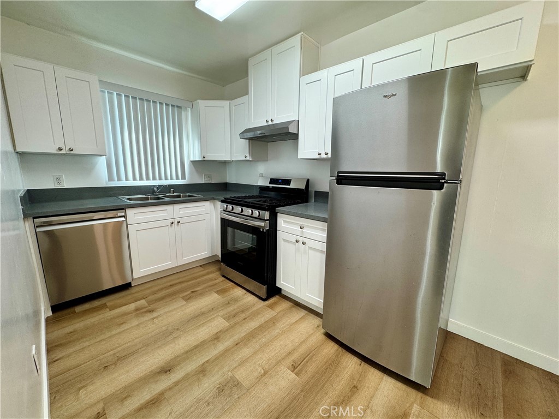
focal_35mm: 14
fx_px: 226
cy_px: 210
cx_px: 280
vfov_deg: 85.7
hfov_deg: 102.1
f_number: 2.2
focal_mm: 2.22
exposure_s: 1/120
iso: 125
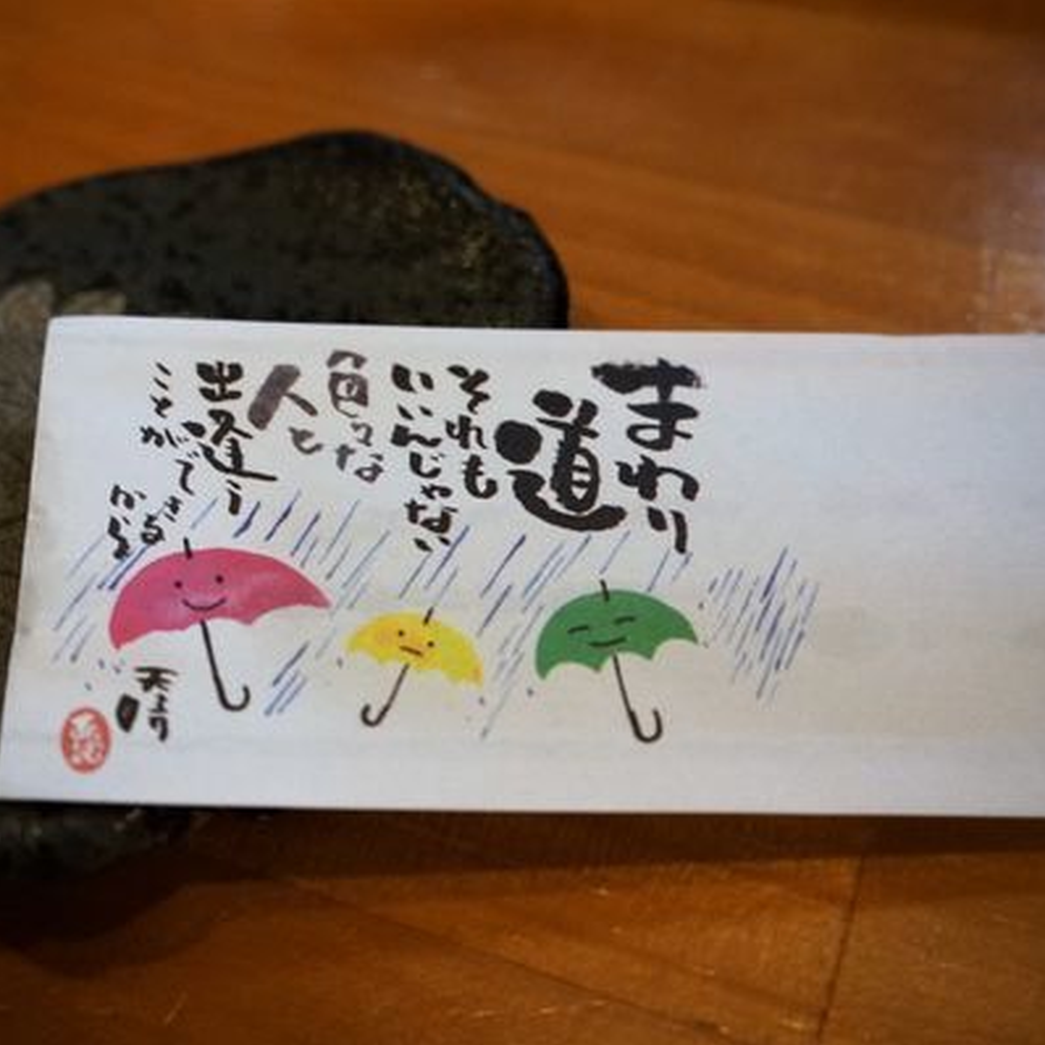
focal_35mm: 50
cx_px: 389
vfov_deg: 34.0
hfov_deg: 33.8
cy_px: 522
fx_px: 1708
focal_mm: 26
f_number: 4.5
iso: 2000
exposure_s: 1/160
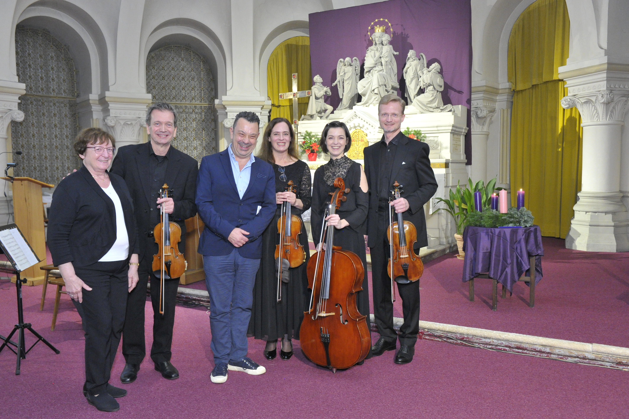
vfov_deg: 41.1
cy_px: 210
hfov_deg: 58.7
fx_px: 559
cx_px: 314
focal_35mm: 32
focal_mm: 32
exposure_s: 1/60
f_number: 6.7
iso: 6400
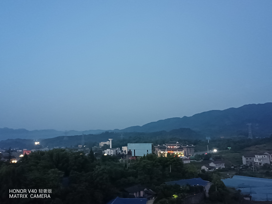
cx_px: 136
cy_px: 102
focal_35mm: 34
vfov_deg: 41.8
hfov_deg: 54.0
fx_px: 267
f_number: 1.9
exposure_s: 1/20
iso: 5312
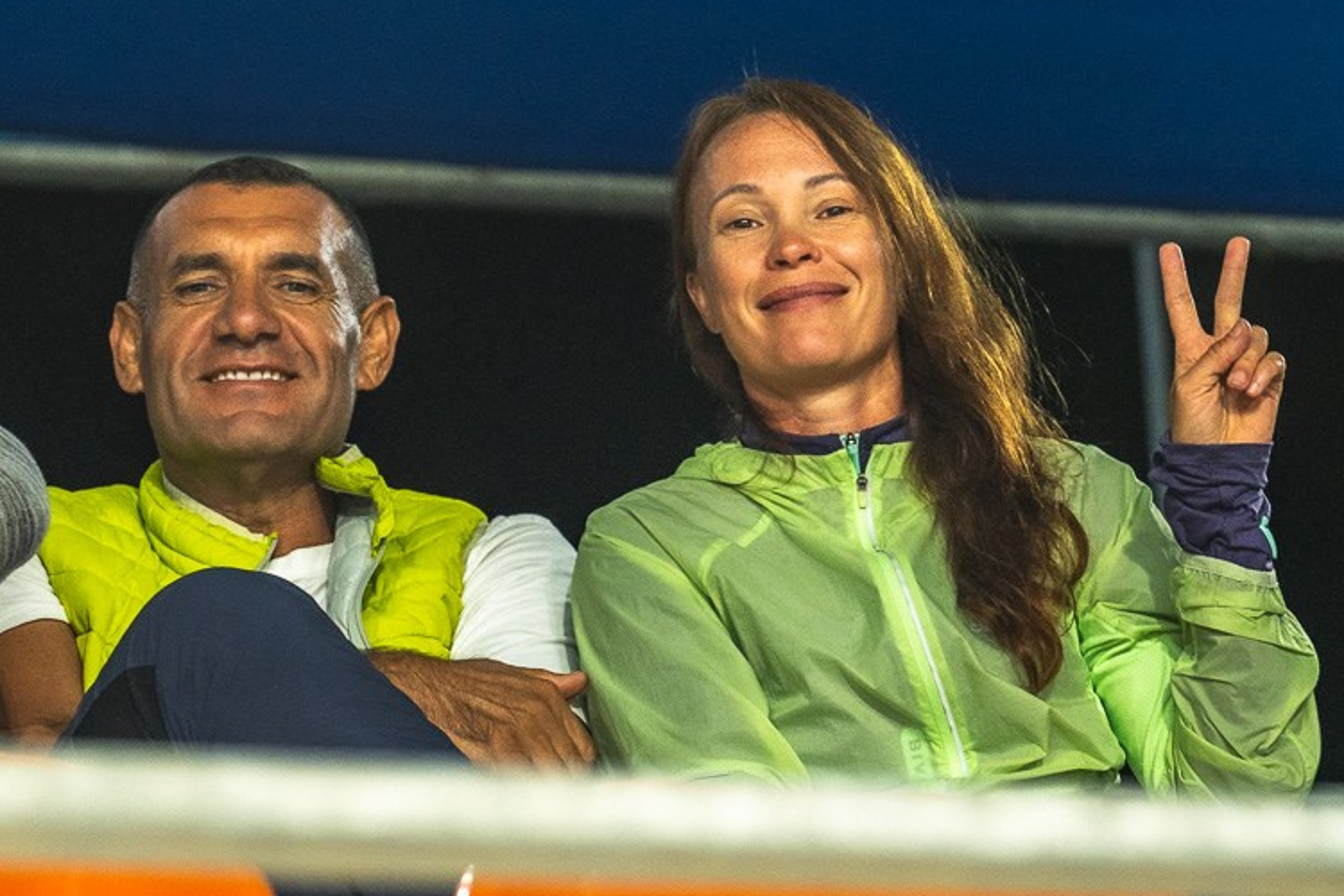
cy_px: 397
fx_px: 6943
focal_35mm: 186
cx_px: 297
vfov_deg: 7.4
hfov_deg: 11.0
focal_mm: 73
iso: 1250
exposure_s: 1/200
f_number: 4
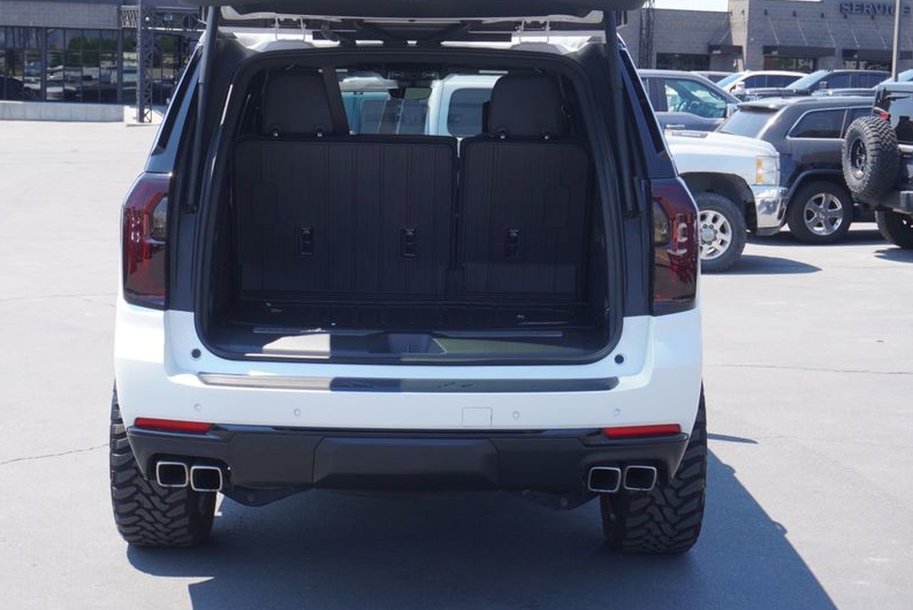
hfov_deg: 32.3
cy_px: 259
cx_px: 393
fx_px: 1573
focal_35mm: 62
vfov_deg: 21.9
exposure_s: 1/125
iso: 100
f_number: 7.1
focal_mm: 32
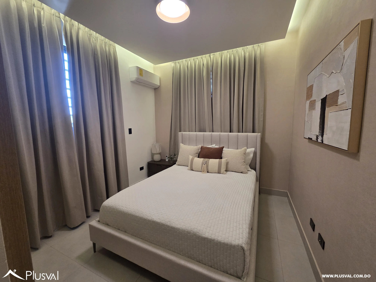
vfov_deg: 89.9
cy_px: 141
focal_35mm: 13
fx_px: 141
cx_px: 188
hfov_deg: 106.2
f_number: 2.2
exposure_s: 1/60
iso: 200
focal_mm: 2.2
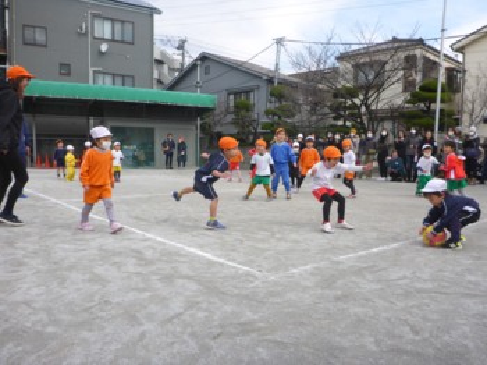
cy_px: 182
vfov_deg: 49.7
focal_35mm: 28
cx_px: 244
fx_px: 394
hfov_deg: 63.5
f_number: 3.3
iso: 100
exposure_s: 1/800
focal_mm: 4.9
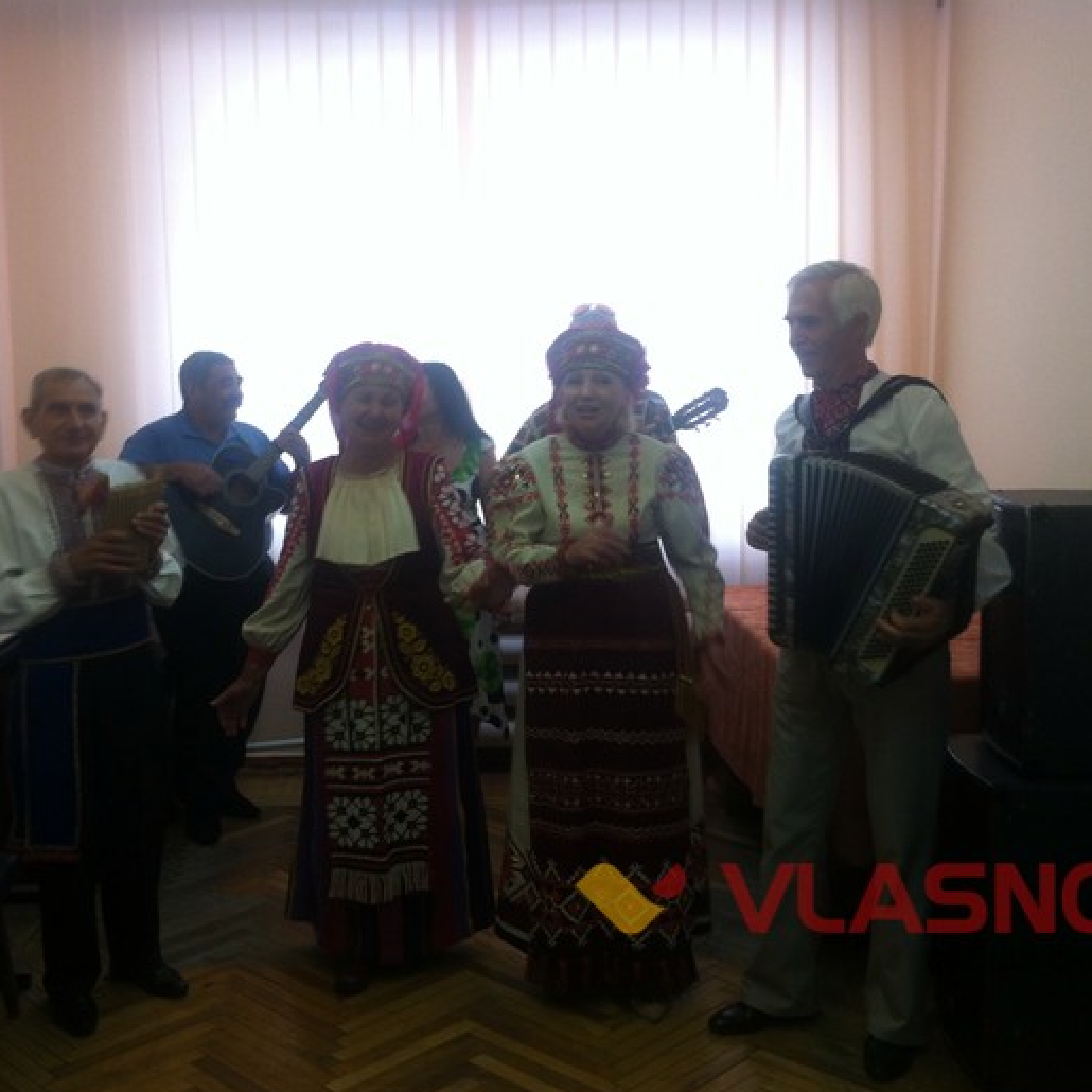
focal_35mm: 42
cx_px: 447
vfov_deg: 40.0
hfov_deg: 39.9
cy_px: 550
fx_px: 1499
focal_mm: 3.85
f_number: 2.8
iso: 80
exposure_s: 1/17
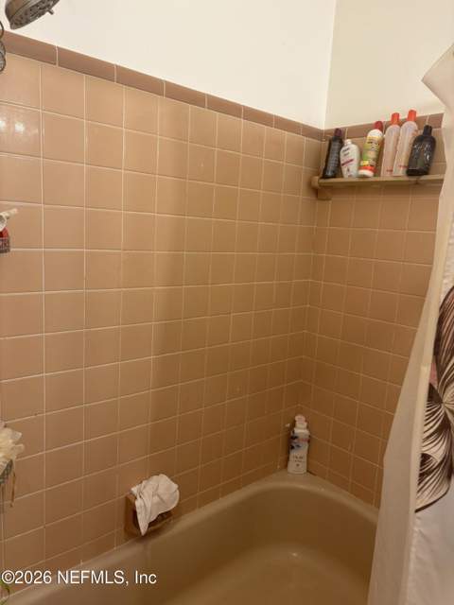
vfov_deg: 67.3
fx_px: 455
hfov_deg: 53.1
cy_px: 302
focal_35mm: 26
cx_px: 227
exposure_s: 1/60
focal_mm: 5.96
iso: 100
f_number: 1.6
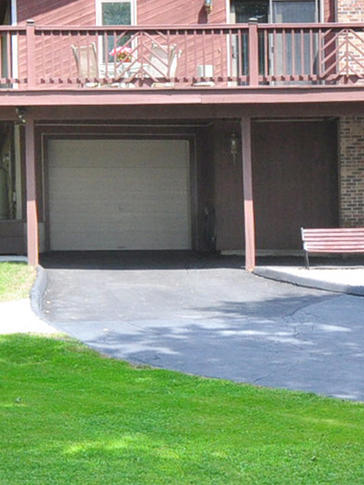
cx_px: 412
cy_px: 144
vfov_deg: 21.4
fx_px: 1275
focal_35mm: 91
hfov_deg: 15.7
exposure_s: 1/400
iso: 640
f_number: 8
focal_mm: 20
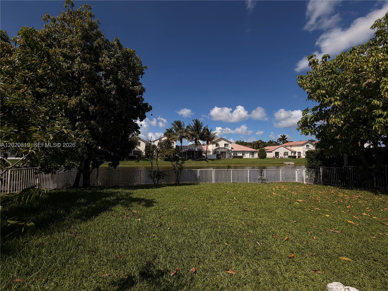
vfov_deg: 85.7
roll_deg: +0.9
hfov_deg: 102.1
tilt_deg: +1.3
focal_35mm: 14
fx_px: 157
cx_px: 194
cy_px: 146
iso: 20
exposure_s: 1/1901
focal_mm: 2.22
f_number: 2.2
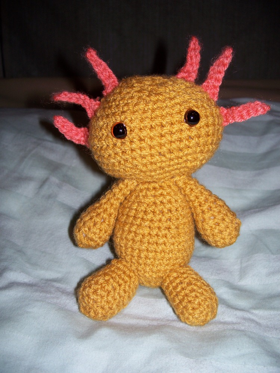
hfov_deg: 38.7
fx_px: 399
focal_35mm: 37
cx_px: 140
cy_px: 186
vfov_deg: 50.1
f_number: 2.8
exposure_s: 1/60
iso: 80
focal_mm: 7.8
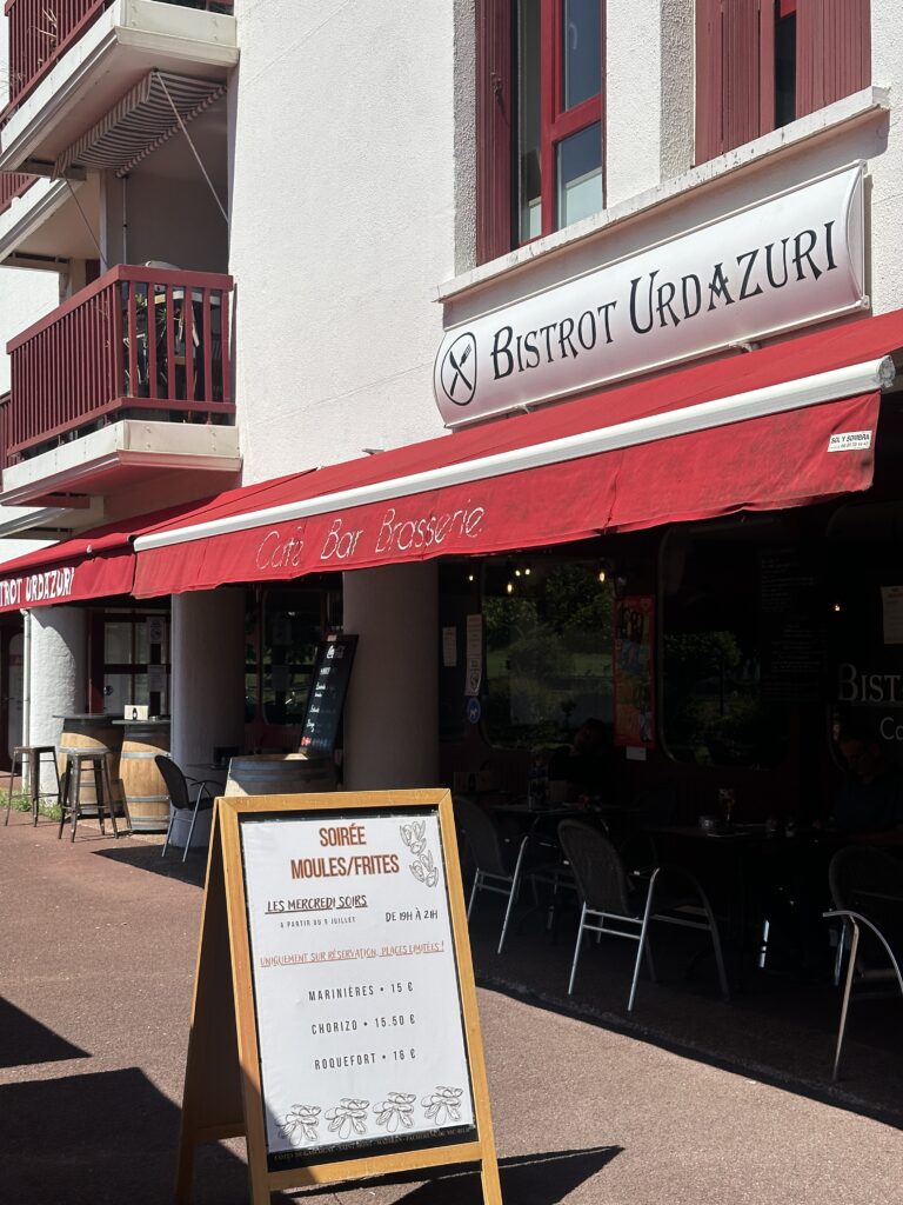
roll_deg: -0.7
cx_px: 452
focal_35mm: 48
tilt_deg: +2.9
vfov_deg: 39.7
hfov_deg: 30.3
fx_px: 1670
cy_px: 602
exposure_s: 1/5882
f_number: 1.78
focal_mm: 6.86
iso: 64
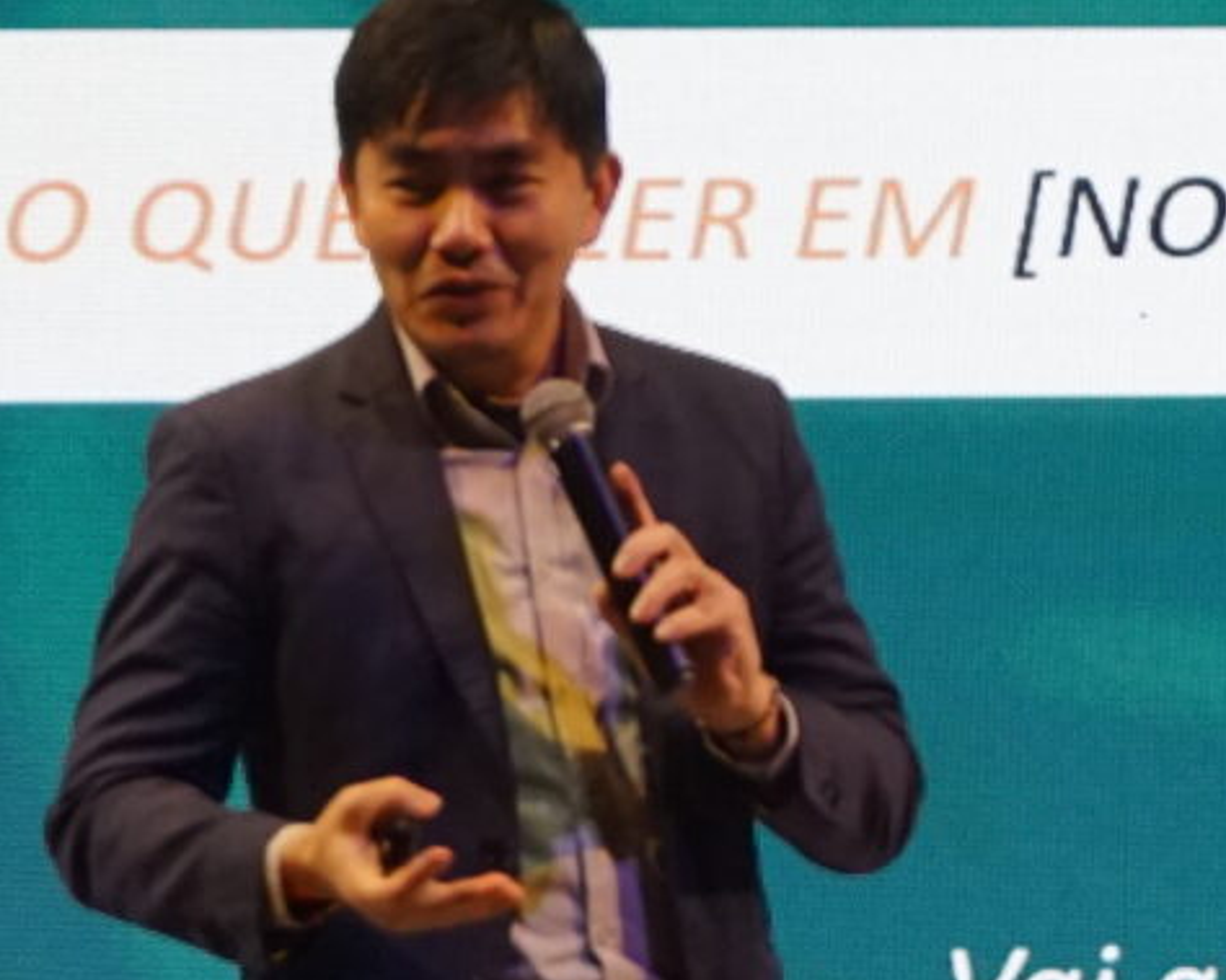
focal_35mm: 355
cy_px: 818
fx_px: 12878
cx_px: 2232
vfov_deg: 4.4
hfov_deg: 5.4
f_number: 5.6
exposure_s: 1/160
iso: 1250
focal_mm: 70
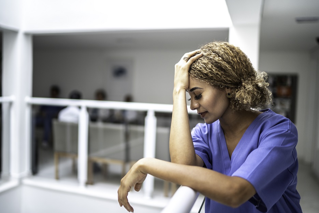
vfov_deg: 37.8
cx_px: 160
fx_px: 310
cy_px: 106
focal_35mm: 35
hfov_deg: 54.4
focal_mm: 35
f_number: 1.4
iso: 320
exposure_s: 1/400
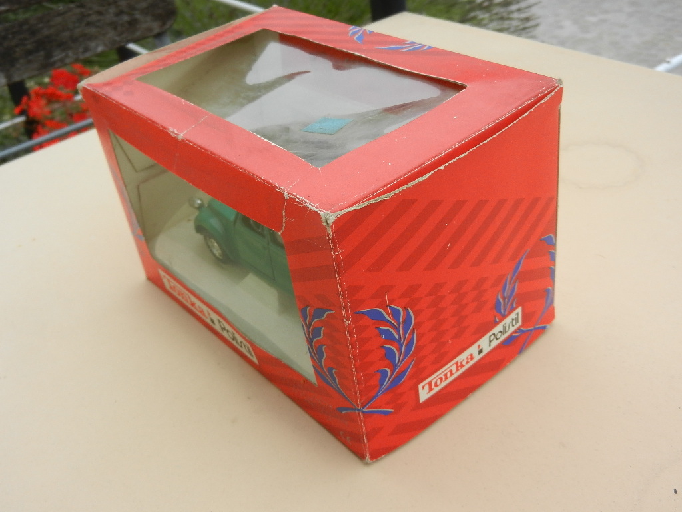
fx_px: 749
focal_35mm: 38
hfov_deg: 49.0
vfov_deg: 37.7
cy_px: 256
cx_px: 341
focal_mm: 6.9
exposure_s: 1/100
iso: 160
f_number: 4
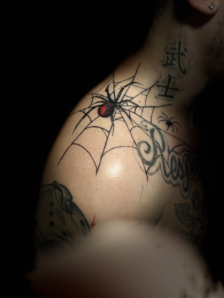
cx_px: 112
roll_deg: -0.7
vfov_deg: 67.3
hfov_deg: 53.1
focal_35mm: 26
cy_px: 149
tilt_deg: -31.6
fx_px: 224
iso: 125
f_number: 1.6
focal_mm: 4.2
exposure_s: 1/120
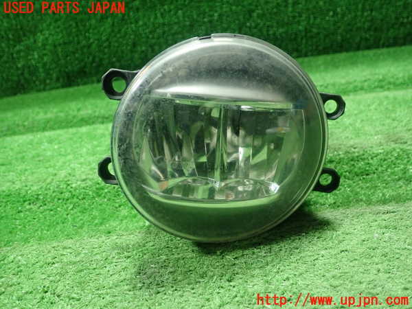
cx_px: 206
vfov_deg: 46.8
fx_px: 357
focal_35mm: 30
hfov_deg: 60.0
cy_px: 154
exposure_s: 1/125
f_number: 2.3
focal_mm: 5.5
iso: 800
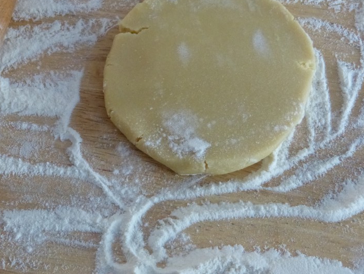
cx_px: 111
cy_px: 103
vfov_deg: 21.0
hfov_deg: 27.5
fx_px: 736
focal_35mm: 70
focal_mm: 8.3
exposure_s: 1/50
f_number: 3.2
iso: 800
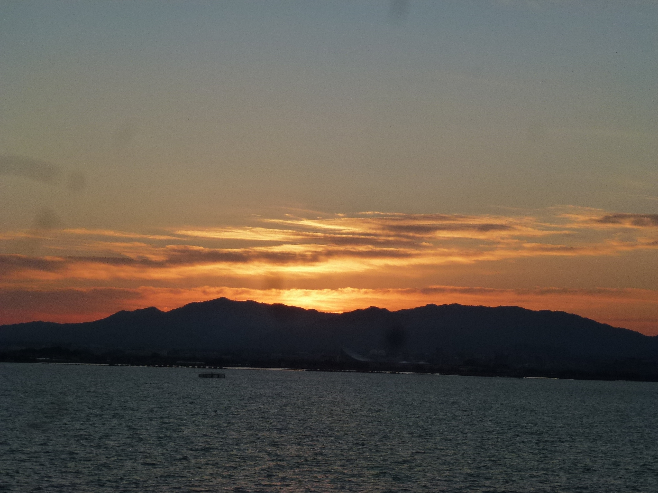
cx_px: 329
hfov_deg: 22.0
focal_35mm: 89
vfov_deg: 16.6
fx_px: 1692
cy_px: 246
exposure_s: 1/500
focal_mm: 16
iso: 160
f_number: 4.9
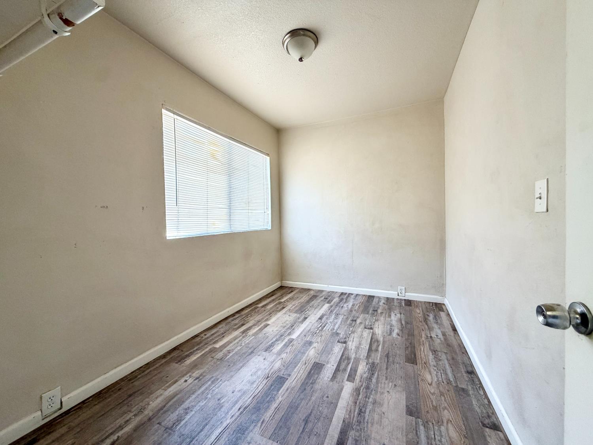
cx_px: 296
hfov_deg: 102.1
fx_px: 240
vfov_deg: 85.7
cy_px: 222
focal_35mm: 14
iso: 200
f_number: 2.2
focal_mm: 2.22
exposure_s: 1/121
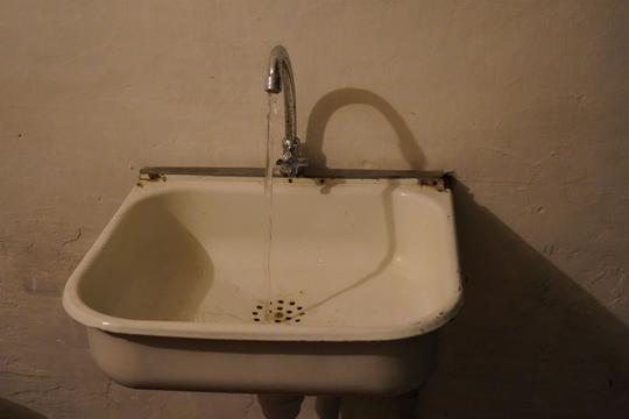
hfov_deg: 40.3
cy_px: 210
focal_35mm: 49
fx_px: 856
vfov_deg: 27.5
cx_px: 314
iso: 12800
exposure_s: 1/160
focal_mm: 49
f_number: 5.6
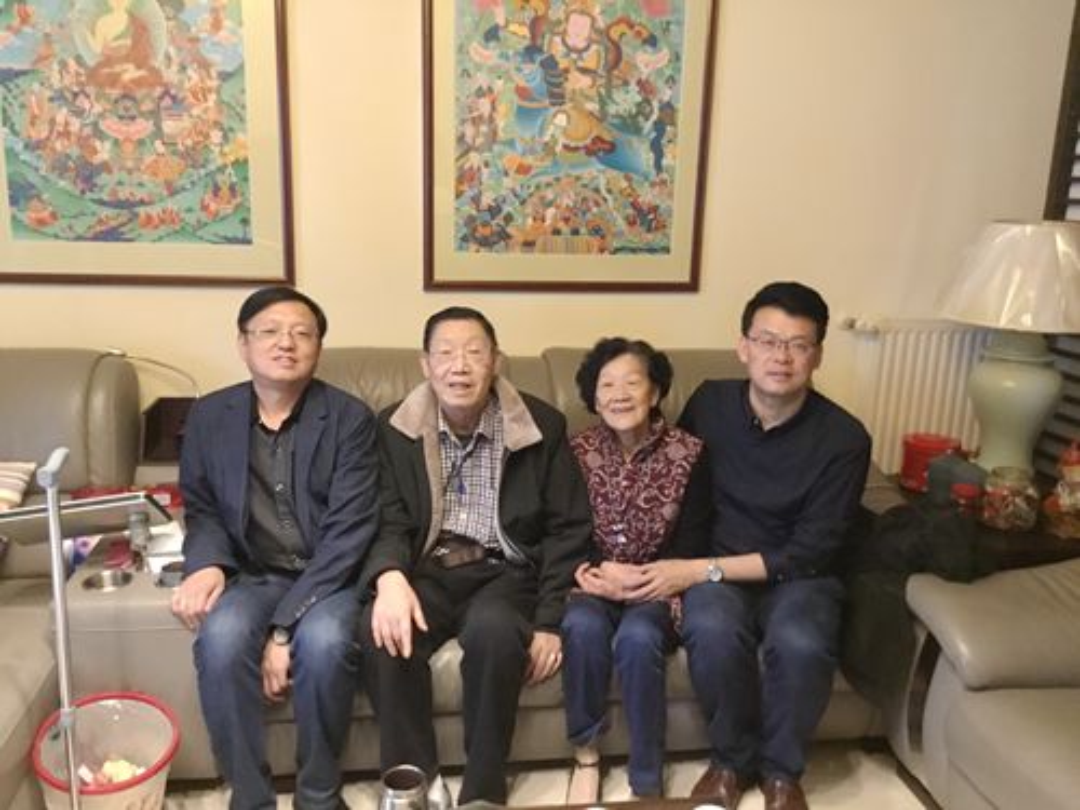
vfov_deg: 45.4
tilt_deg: -13.5
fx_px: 967
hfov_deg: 58.4
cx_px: 540
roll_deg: -2.9
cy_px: 405
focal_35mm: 31
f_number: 2.4
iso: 640
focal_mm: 3.3
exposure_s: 1/17
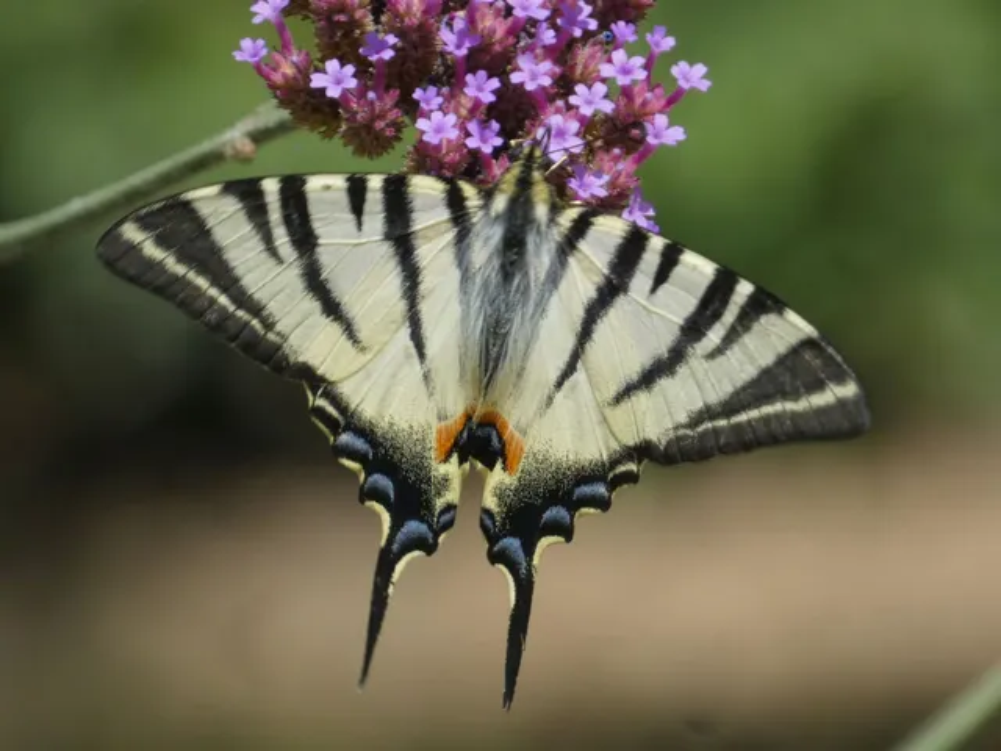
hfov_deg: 3.1
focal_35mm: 642
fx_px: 18565
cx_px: 500
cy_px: 376
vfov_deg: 2.3
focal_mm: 115
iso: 80
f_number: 5.6
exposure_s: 1/160
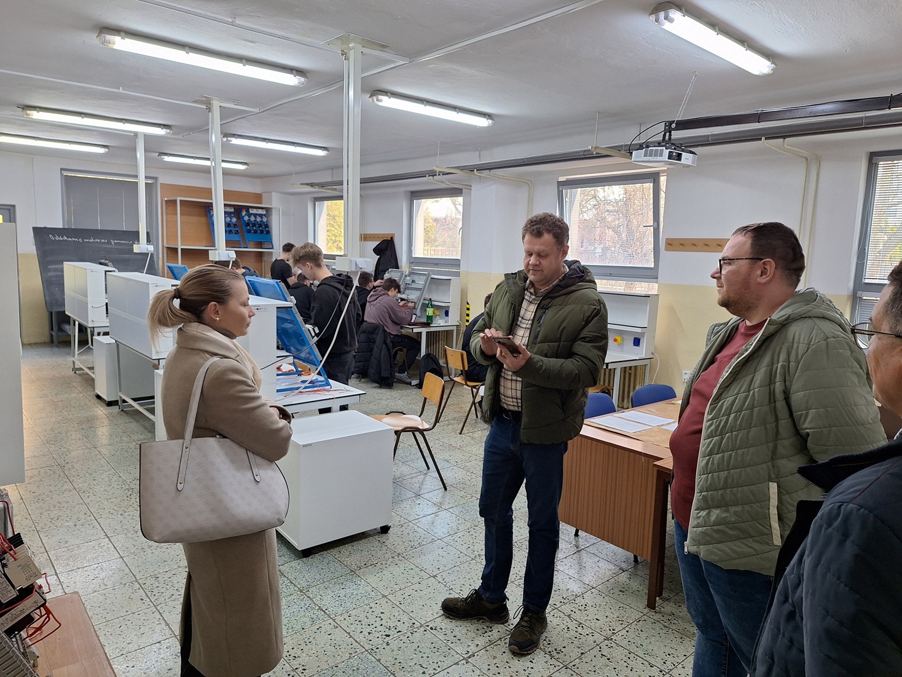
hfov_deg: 73.9
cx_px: 451
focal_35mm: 23
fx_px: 599
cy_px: 338
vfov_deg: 58.9
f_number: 1.8
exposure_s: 1/50
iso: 100
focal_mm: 5.54
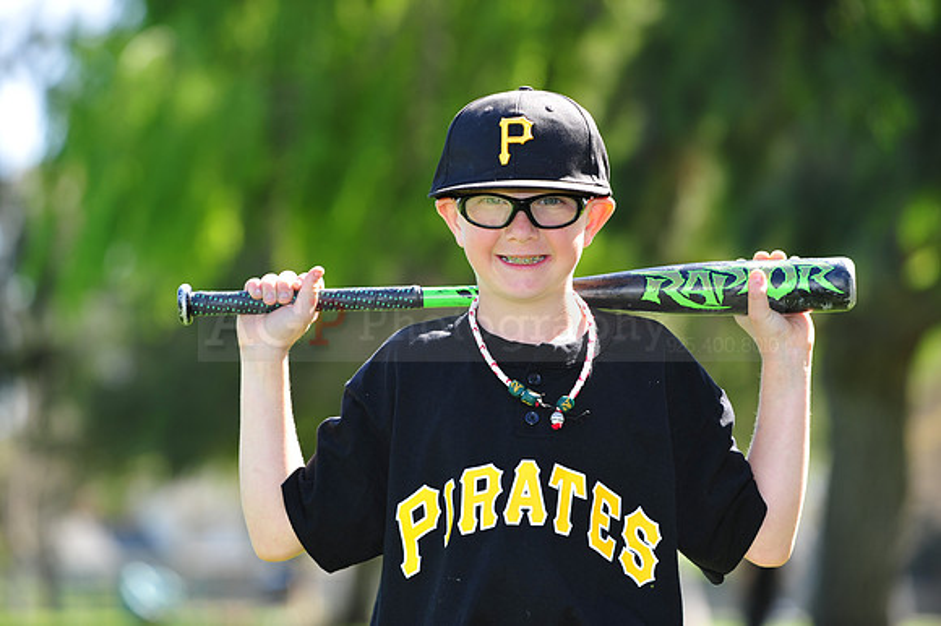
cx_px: 470
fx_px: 3788
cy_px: 313
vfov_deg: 9.5
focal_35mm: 145
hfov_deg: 14.2
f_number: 4.5
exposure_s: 1/320
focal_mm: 145
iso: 200
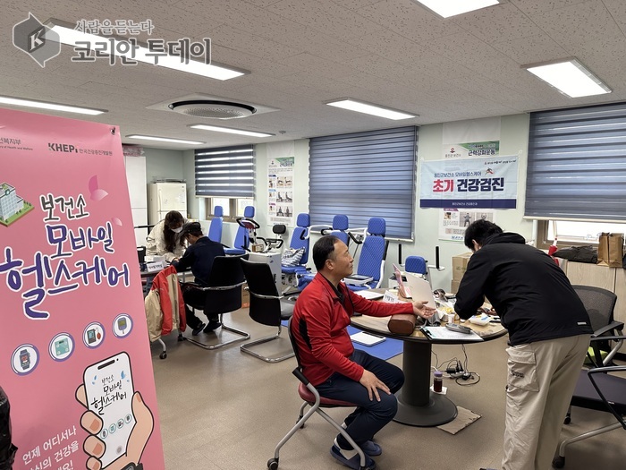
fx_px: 434
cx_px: 313
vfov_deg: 56.8
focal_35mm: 24
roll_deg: +0.0
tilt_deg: -5.4
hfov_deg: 71.6
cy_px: 235
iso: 160
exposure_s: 1/120
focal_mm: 6.86
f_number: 1.78
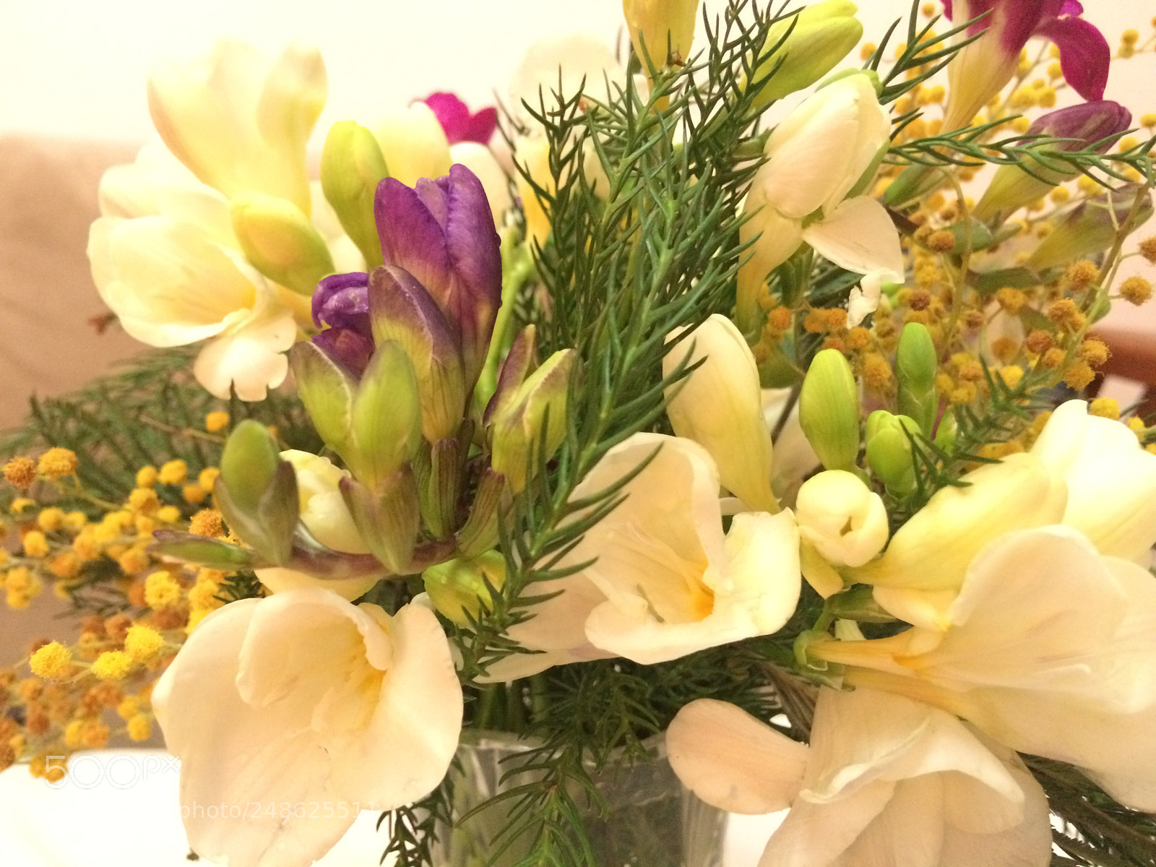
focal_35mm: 29
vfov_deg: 48.2
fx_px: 968
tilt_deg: -11.2
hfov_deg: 61.7
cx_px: 578
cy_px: 434
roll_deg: +3.0
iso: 640
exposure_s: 1/17
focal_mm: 4.15
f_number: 2.2
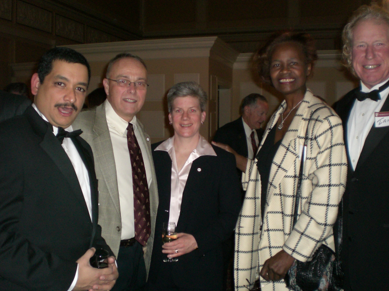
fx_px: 472
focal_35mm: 42
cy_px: 151
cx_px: 197
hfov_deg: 44.8
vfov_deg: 34.3
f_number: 3.1
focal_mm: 6.3
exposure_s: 1/60
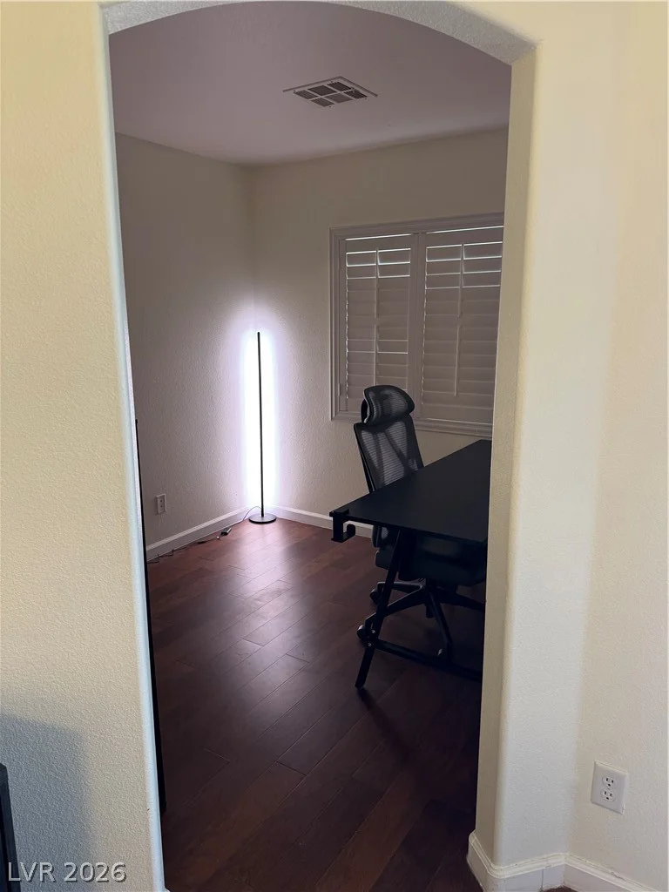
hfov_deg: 56.8
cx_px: 334
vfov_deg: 71.6
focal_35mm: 24
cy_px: 446
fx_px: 618
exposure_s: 1/60
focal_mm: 6.76
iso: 160
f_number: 1.78
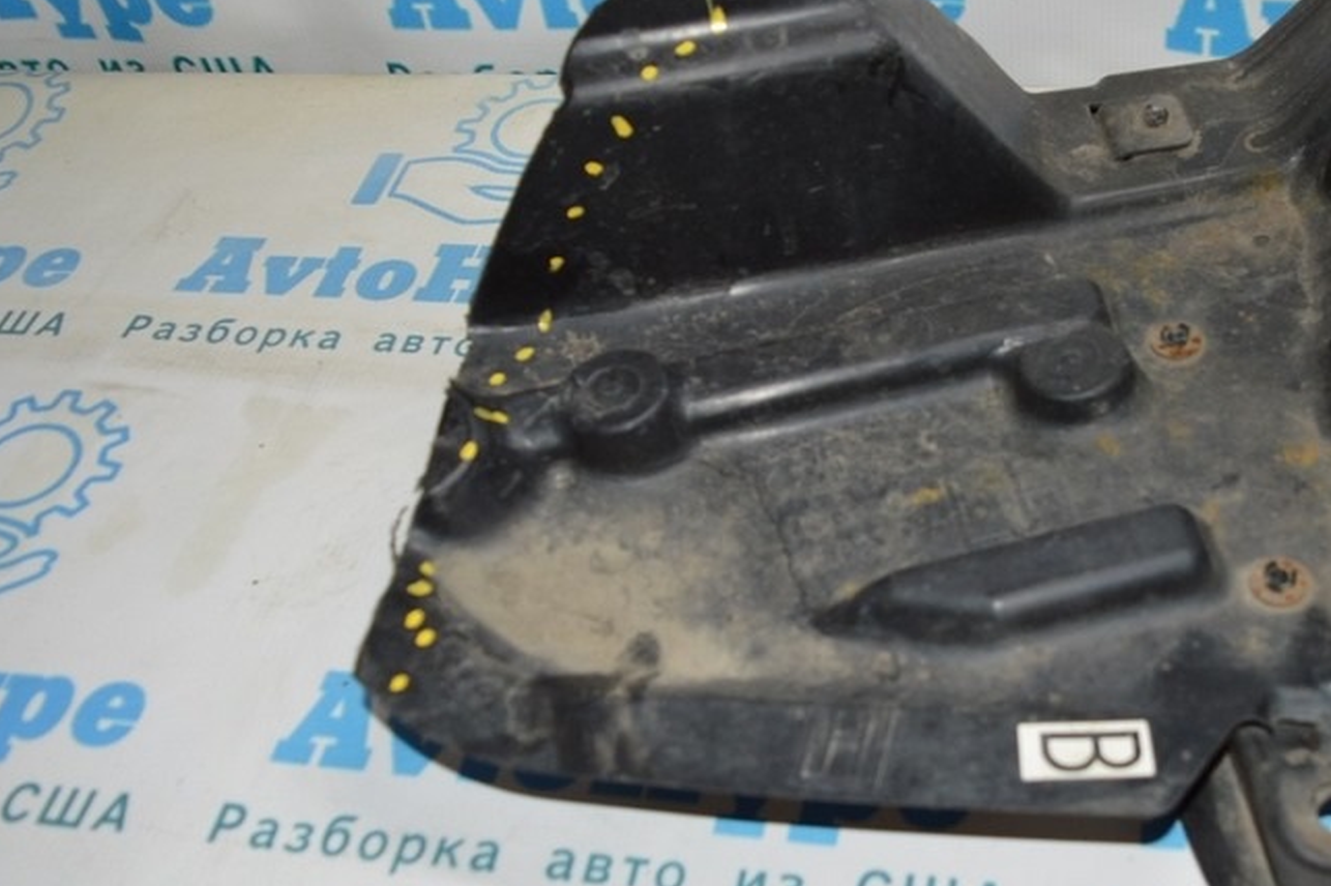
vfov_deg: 31.2
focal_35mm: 43
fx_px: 1589
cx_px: 921
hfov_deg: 44.6
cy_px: 465
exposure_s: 1/60
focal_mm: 18
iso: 400
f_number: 4
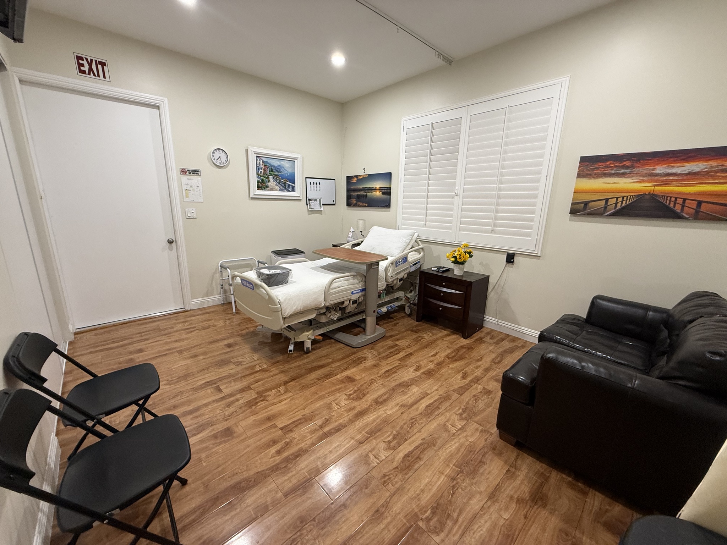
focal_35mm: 14
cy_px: 272
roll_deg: -1.5
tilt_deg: -12.8
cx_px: 364
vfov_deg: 85.7
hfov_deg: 102.1
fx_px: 294
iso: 200
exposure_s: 1/60
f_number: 2.2
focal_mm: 2.22
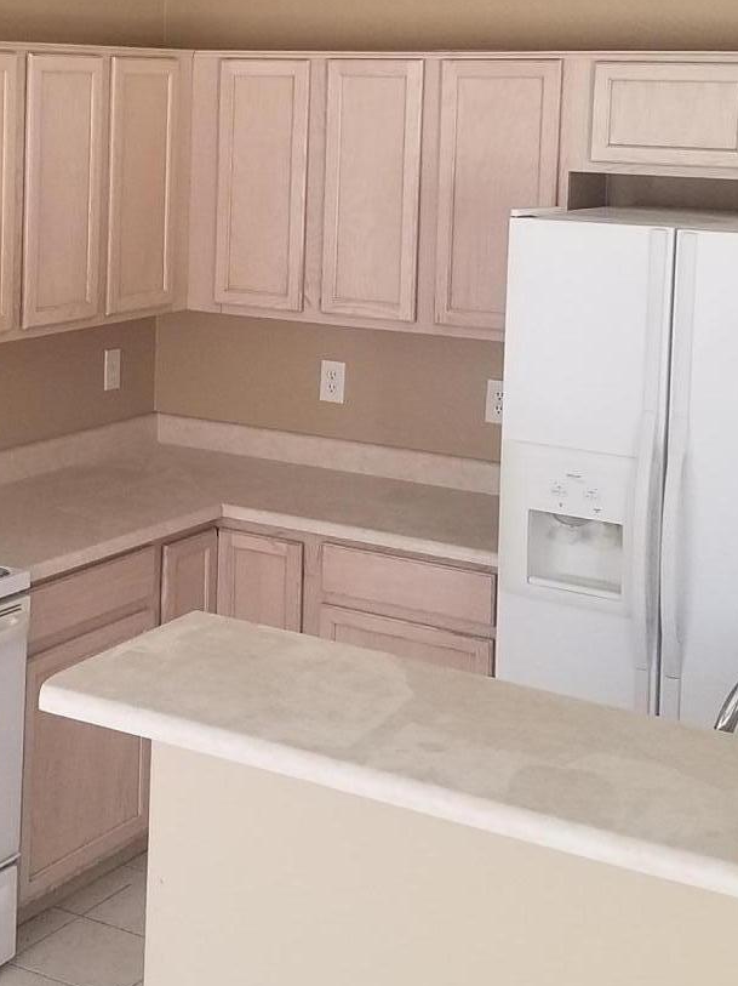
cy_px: 293
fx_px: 1821
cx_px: 178
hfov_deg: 22.7
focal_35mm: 64
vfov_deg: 30.0
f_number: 1.7
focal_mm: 4.2
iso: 125
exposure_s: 1/60
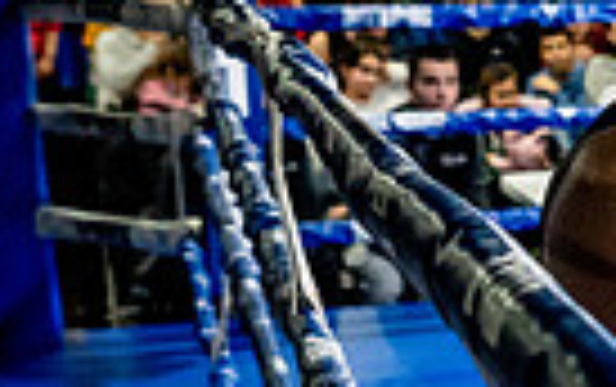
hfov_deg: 15.6
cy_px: 326
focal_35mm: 108
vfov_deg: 12.1
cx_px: 1201
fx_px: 1815
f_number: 2.8
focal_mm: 17
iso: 5000
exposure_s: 1/800
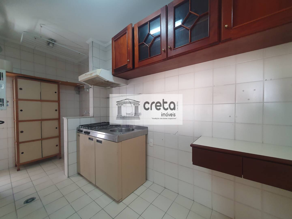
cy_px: 110
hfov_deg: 106.2
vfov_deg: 89.9
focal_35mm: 13
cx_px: 146
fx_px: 110
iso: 200
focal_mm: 1.8
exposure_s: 1/60
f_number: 2.2
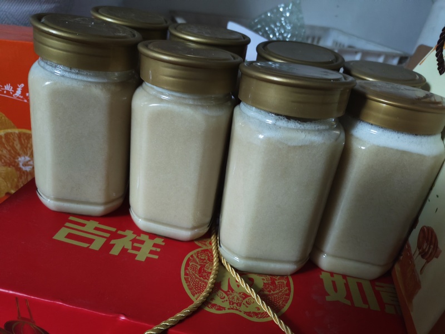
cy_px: 167
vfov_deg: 58.9
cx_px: 222
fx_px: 296
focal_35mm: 23
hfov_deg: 73.9
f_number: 1.88
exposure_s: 1/14.3
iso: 1904
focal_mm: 5.56
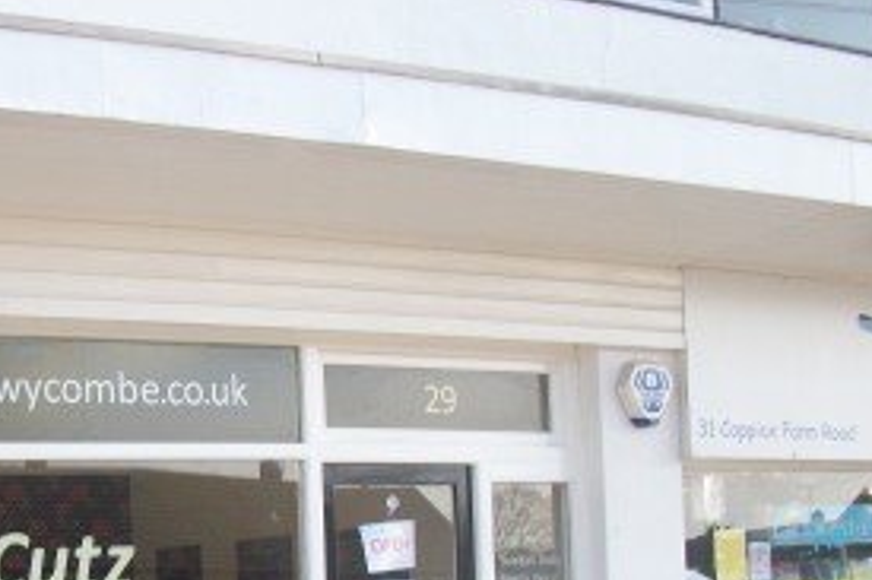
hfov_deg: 30.8
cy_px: 599
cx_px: 73
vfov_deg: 21.0
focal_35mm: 62
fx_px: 1501
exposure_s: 1/50
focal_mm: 5.7
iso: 80
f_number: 8.8
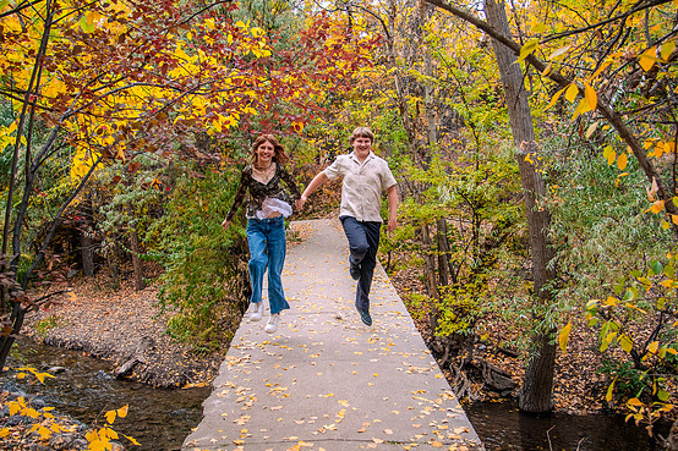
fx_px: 621
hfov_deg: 57.2
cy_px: 230
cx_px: 314
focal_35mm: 33
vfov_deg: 39.9
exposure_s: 1/80
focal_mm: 24
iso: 1250
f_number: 4
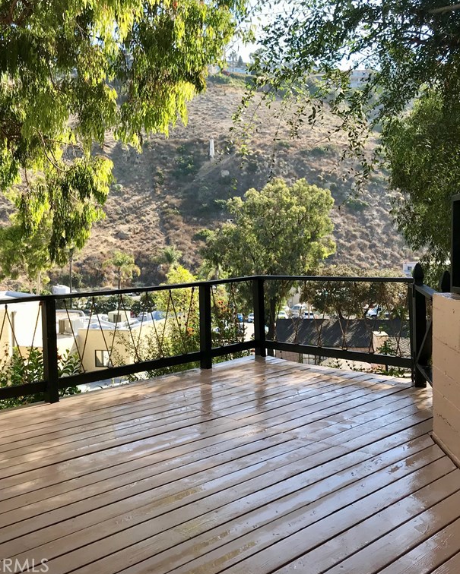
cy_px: 285
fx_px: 630
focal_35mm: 37
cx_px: 194
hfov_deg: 40.0
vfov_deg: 49.1
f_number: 1.8
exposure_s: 1/602
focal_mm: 3.99
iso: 20
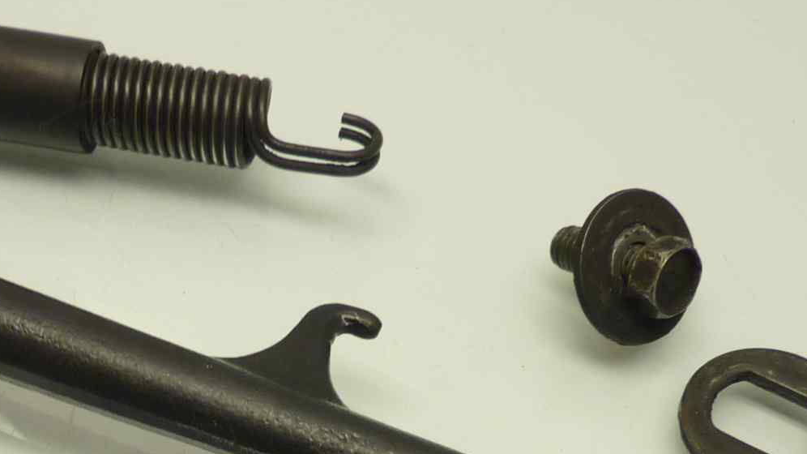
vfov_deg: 15.8
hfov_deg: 29.6
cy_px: 689
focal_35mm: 70
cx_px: 195
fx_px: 1498
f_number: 3.3
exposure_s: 1/20
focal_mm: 4.1
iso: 80
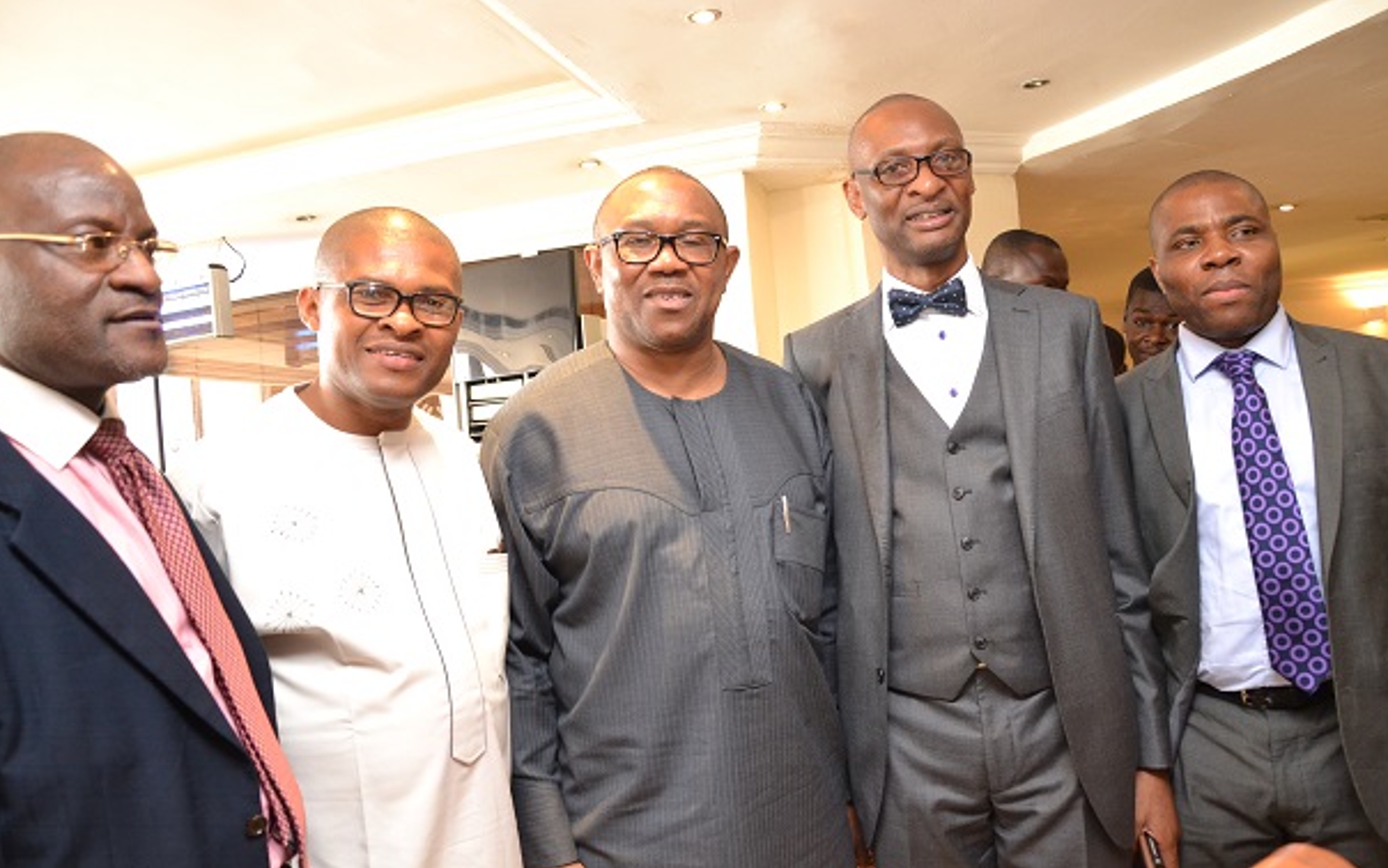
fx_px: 1060
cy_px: 462
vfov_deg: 44.6
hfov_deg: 66.4
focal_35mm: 28
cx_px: 691
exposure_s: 1/60
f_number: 3.5
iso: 1600
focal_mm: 18
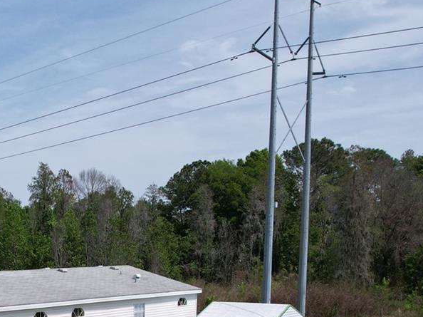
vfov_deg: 23.6
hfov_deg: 32.0
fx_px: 696
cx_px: 37
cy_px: 371
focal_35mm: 57
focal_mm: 8.38
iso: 100
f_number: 2.8
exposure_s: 1/640
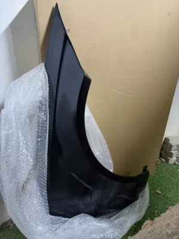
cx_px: 90
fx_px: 179
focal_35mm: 26
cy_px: 120
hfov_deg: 53.1
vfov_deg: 67.3
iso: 500
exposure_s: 1/50
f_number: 1.6
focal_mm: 5.96
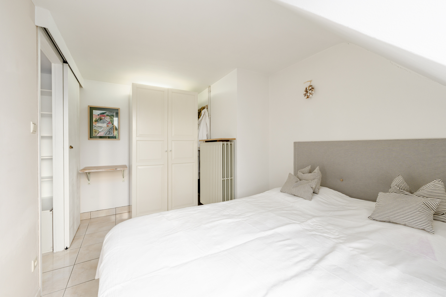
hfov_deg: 104.3
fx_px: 173
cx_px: 223
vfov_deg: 81.2
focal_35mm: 14
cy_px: 148
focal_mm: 14
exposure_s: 1/125
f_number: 11
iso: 320
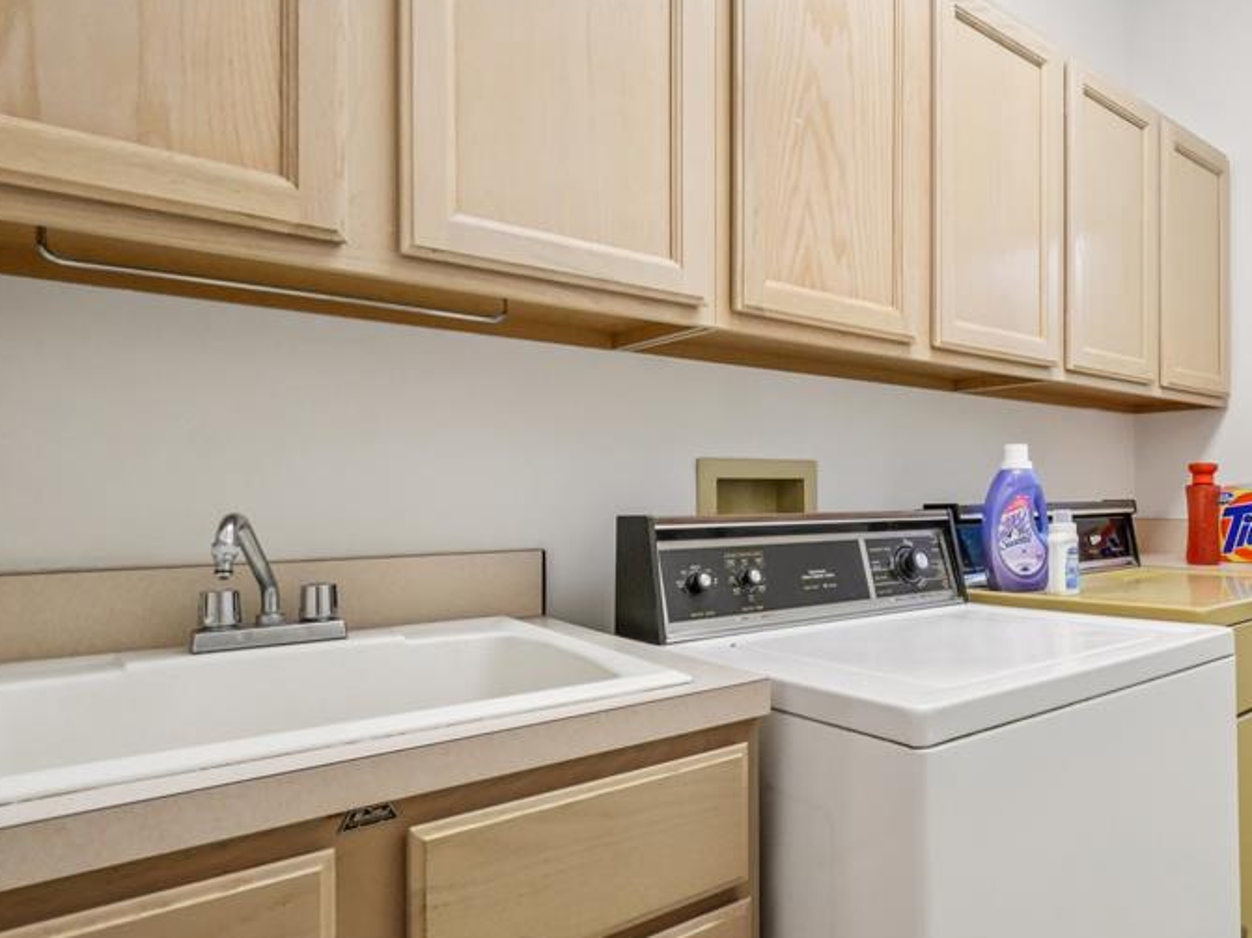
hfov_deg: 73.6
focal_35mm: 22
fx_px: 796
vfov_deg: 61.0
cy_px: 498
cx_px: 853
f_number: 8
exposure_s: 1/30
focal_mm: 10
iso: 1000
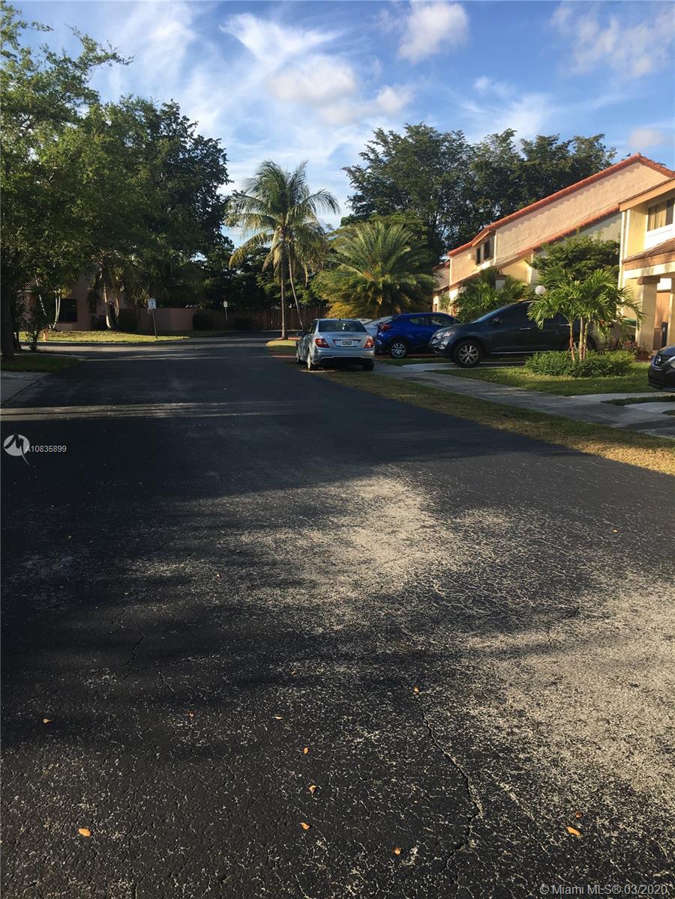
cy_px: 450
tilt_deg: -7.0
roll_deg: +0.9
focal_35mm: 29
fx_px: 754
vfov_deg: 61.7
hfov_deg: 48.2
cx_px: 338
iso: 25
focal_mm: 4.15
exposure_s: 1/657
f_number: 2.2
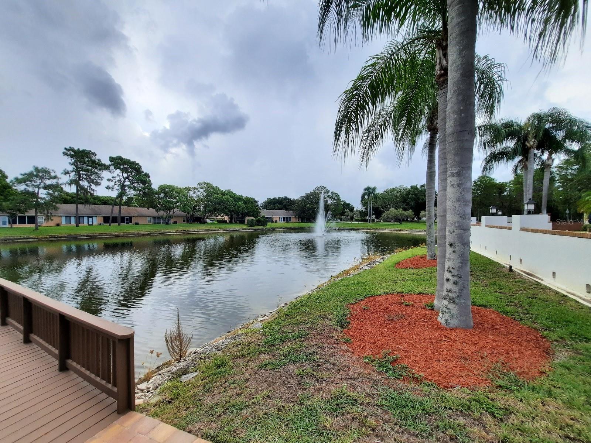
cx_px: 296
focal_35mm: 13
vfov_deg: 89.9
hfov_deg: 106.2
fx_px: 222
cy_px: 222
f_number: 2.2
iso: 40
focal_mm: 1.74
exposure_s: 1/758
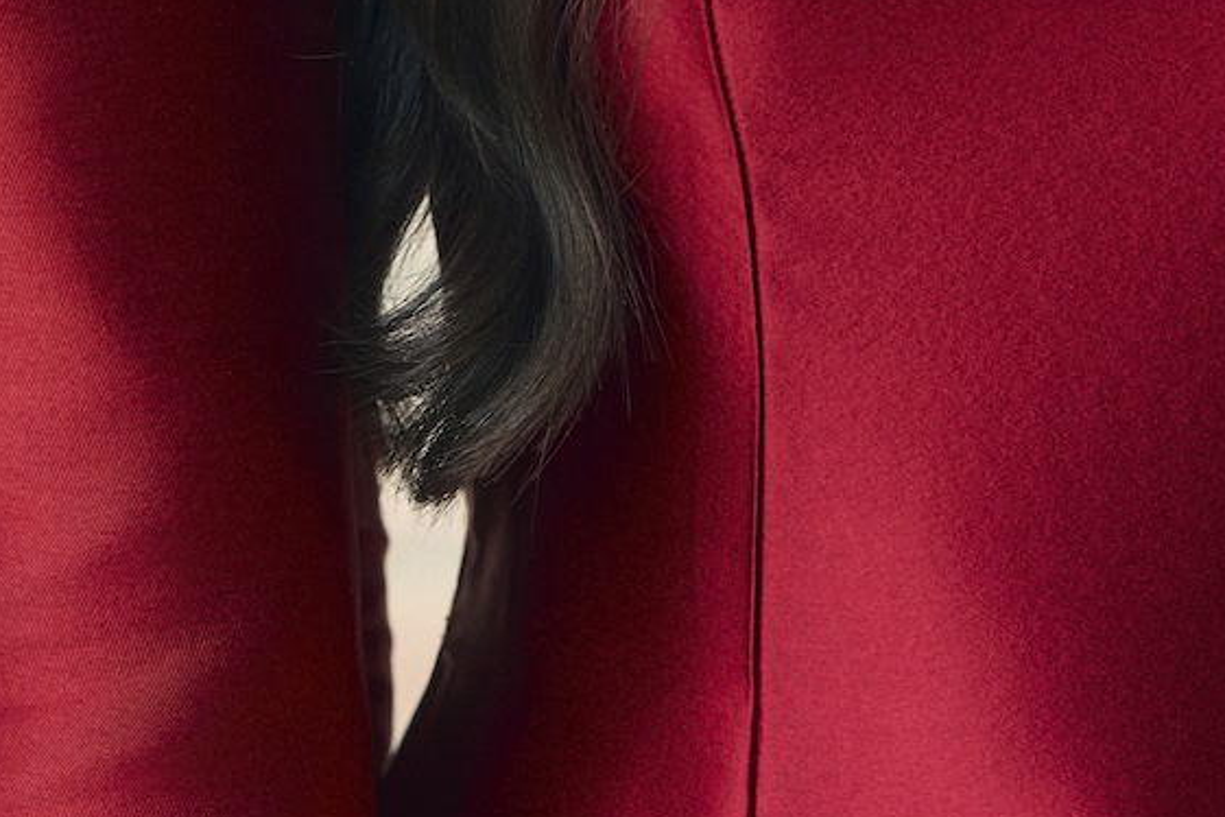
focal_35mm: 177
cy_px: -40
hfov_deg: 11.6
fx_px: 6022
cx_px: 489
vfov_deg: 7.7
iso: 500
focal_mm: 55
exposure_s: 1/640
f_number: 3.5
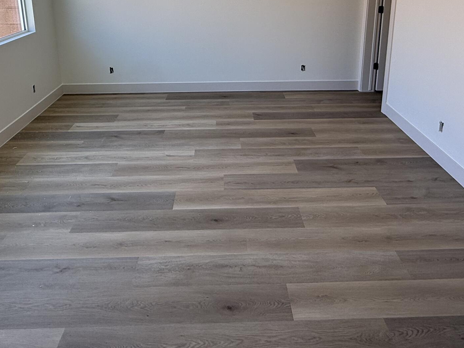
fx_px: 402
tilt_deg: -13.4
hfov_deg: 60.0
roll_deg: +0.2
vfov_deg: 44.1
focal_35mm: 30
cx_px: 236
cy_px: 60
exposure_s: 1/164
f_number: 2.2
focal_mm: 2.22
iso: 50
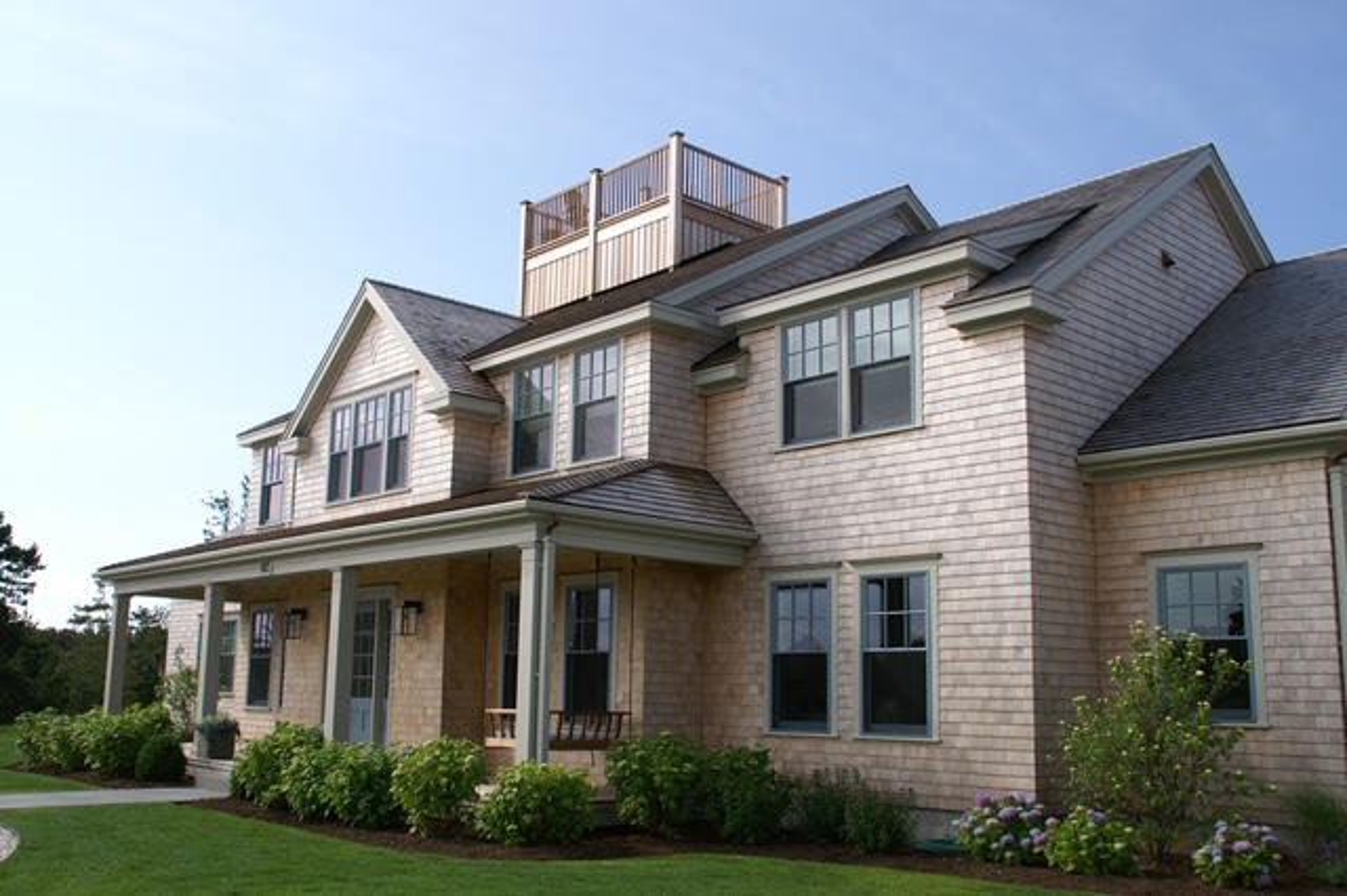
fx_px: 1234
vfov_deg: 39.9
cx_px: 674
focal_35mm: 33
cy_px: 448
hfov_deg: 57.2
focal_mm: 22
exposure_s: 1/125
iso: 100
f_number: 11
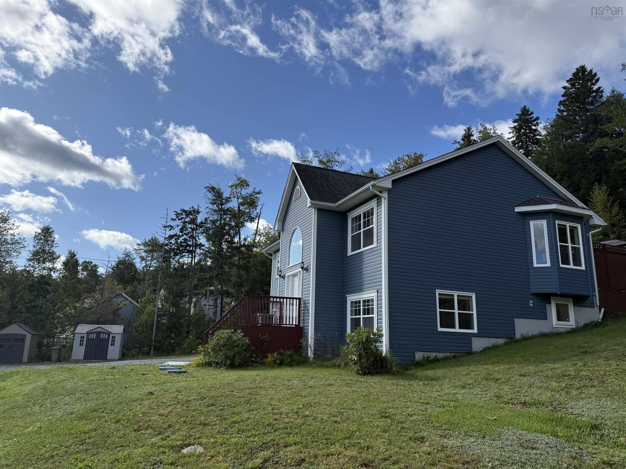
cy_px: 234
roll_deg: -1.7
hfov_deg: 71.6
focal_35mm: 24
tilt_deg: +14.0
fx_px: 434
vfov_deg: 56.8
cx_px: 313
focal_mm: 6.76
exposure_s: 1/4673
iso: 100
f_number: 1.78
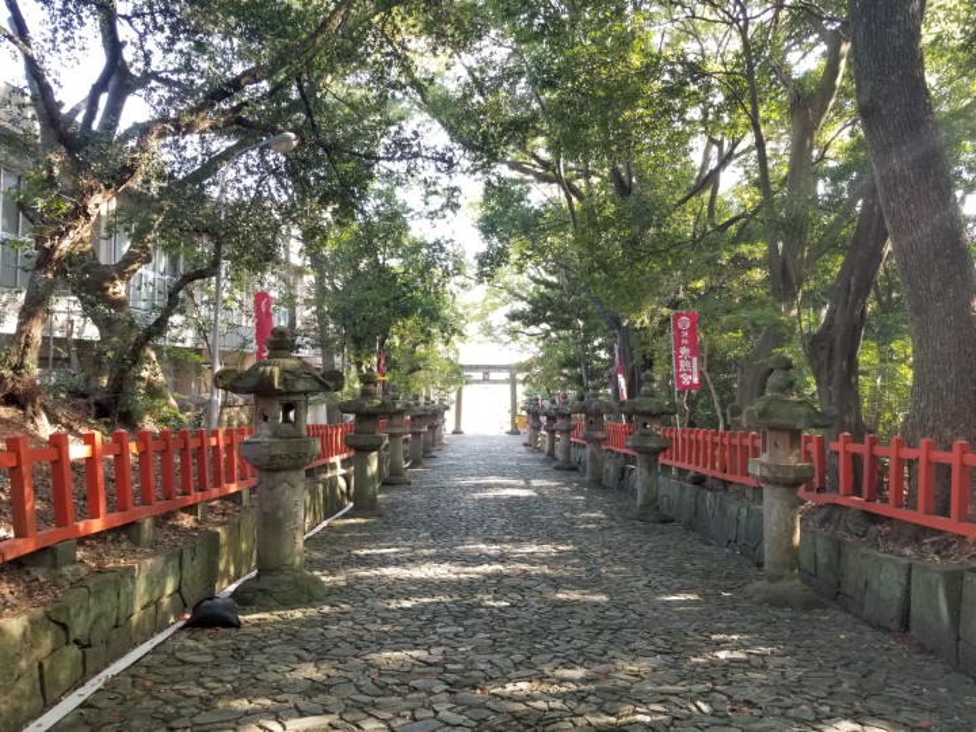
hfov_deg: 67.3
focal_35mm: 26
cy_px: 366
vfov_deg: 53.1
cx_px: 488
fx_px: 733
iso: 64
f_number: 1.7
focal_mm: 4.25
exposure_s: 1/60
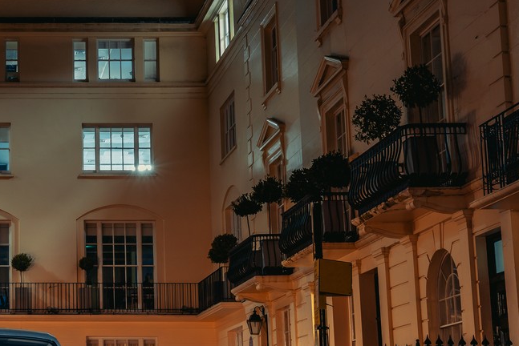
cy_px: 194
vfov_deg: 15.4
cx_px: -43
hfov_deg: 21.7
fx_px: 1284
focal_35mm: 89
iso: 100
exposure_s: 10
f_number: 9
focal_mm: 36
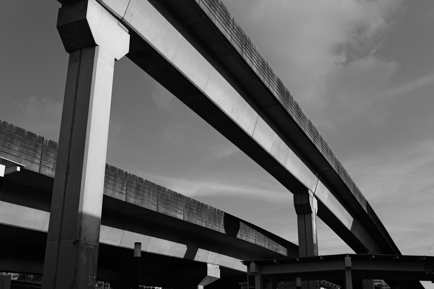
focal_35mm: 43
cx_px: 217
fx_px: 518
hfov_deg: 45.5
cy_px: 144
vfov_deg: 31.2
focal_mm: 43
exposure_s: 1/500
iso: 100
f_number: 5.6
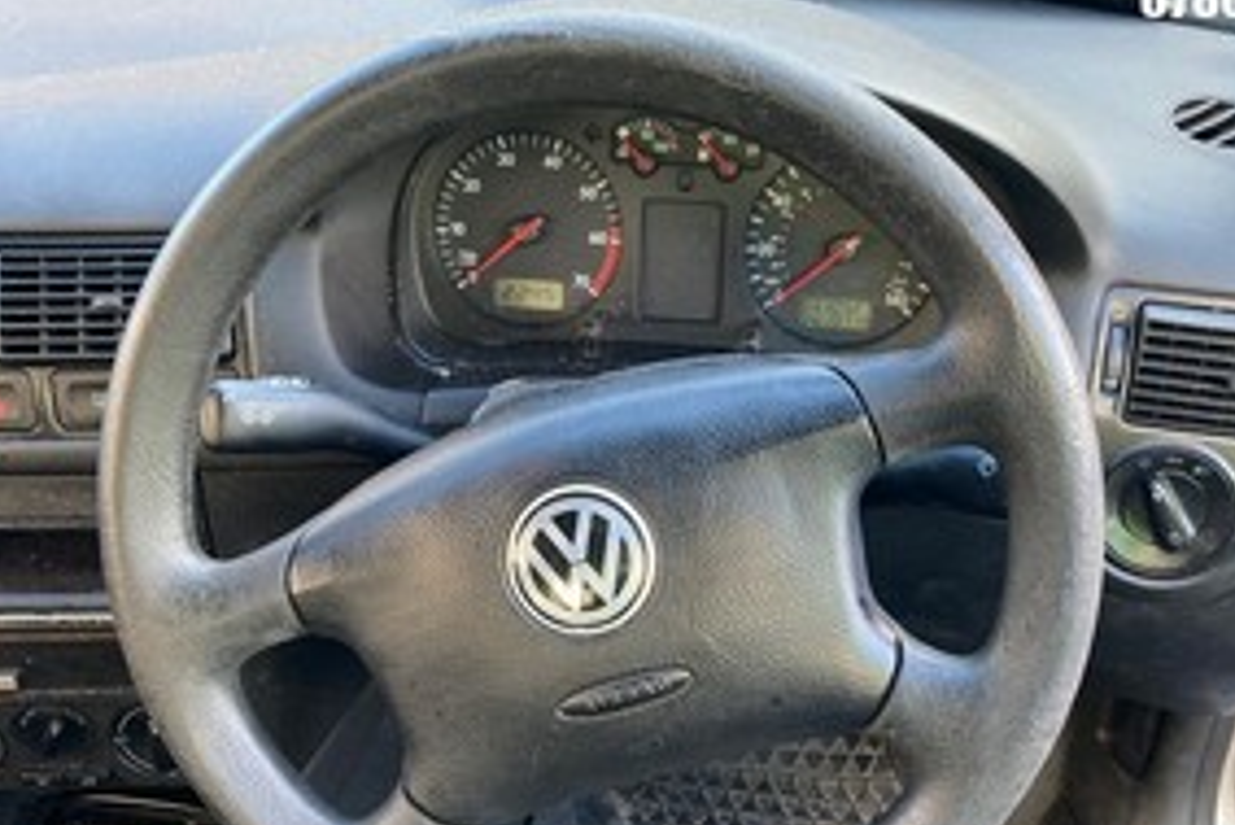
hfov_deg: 53.0
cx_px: 690
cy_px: 485
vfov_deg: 36.8
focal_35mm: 36
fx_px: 1236
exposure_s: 1/60
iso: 200
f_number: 1.8
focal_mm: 3.99
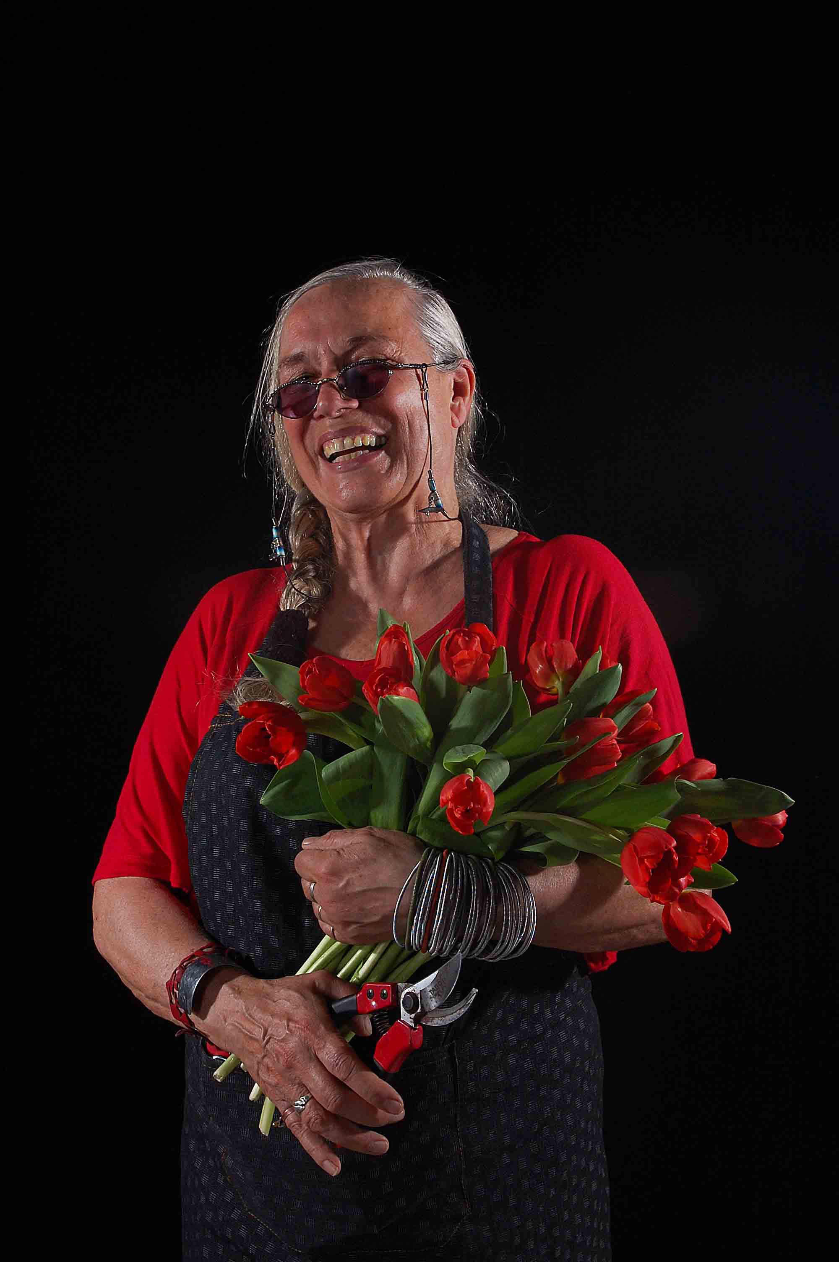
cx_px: 420
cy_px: 631
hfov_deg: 28.9
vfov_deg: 42.4
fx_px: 1628
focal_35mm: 46
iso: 400
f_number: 13
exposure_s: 1/200
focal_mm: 31
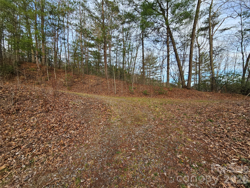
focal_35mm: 13
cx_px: 125
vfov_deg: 89.9
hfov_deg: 106.2
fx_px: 94
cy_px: 94
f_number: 2.2
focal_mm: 2.2
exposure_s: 1/237
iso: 50
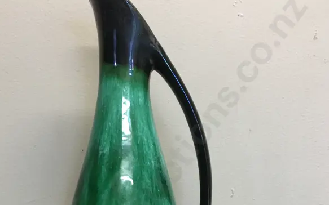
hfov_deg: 37.3
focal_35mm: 54
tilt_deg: -9.1
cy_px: 232
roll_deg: -0.7
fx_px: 484
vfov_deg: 22.5
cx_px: 126
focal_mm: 4.15
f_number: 2.2
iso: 40
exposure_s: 1/17
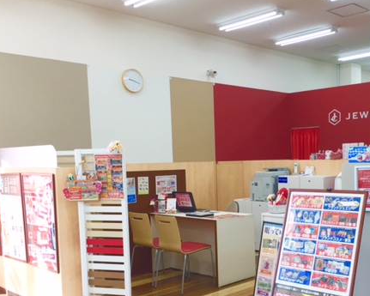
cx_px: 266
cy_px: 201
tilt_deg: -4.6
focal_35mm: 42
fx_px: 460
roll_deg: +1.2
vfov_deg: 35.3
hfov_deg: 42.8
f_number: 2.2
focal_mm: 4.15
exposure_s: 1/120
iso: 50
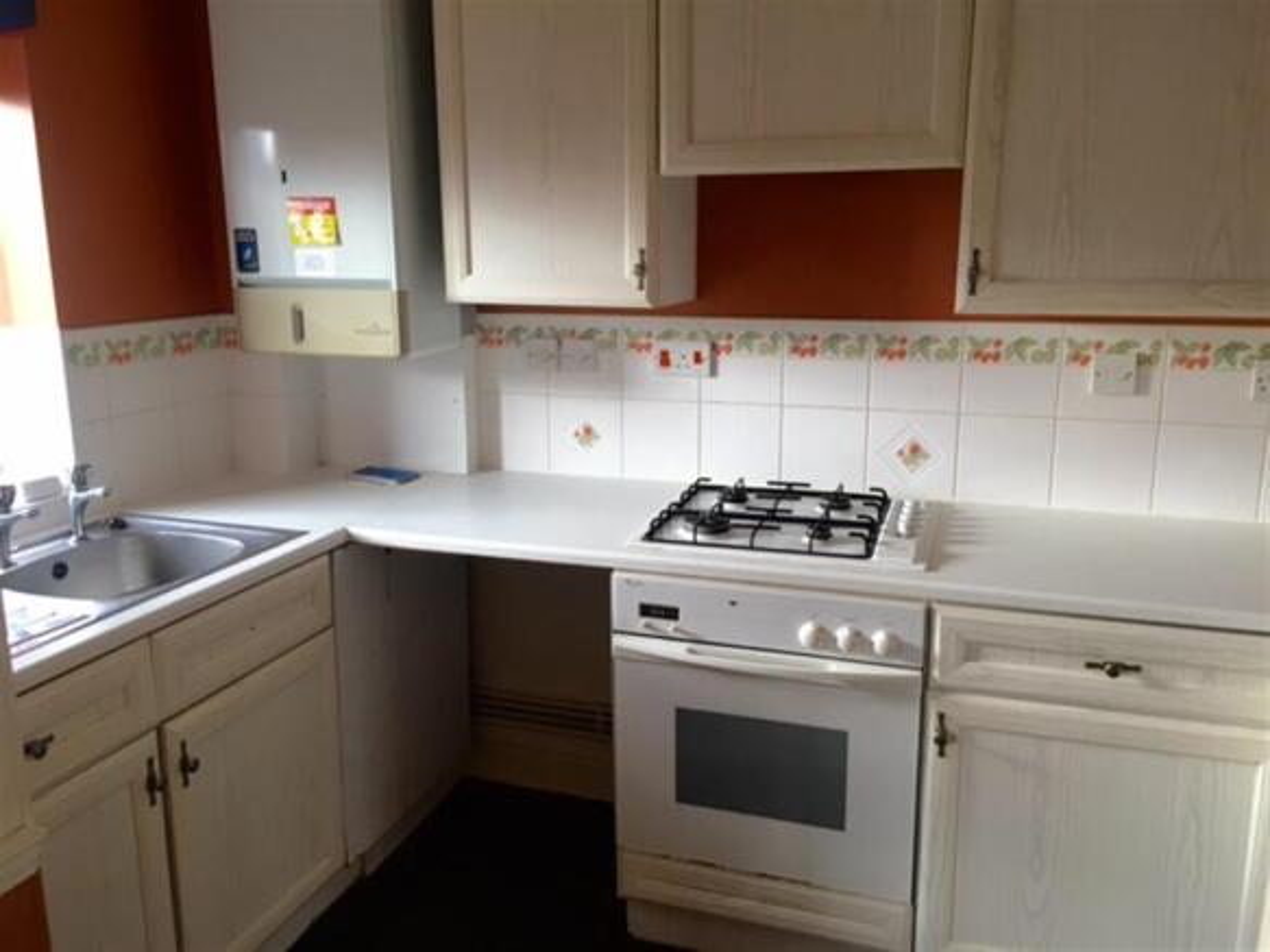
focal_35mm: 29
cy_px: 476
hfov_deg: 61.7
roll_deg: -0.1
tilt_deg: -11.8
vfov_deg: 48.2
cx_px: 635
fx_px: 1064
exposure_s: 1/33
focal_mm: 4.15
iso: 80
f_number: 2.2
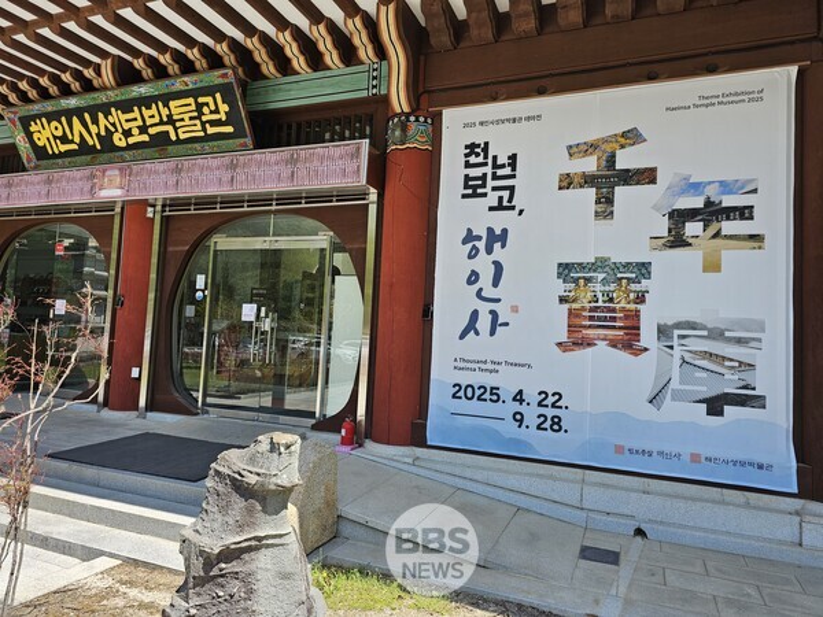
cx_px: 412
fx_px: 547
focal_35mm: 23
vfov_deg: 58.9
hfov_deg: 73.9
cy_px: 308
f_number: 1.7
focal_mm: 6.3
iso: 20
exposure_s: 1/432
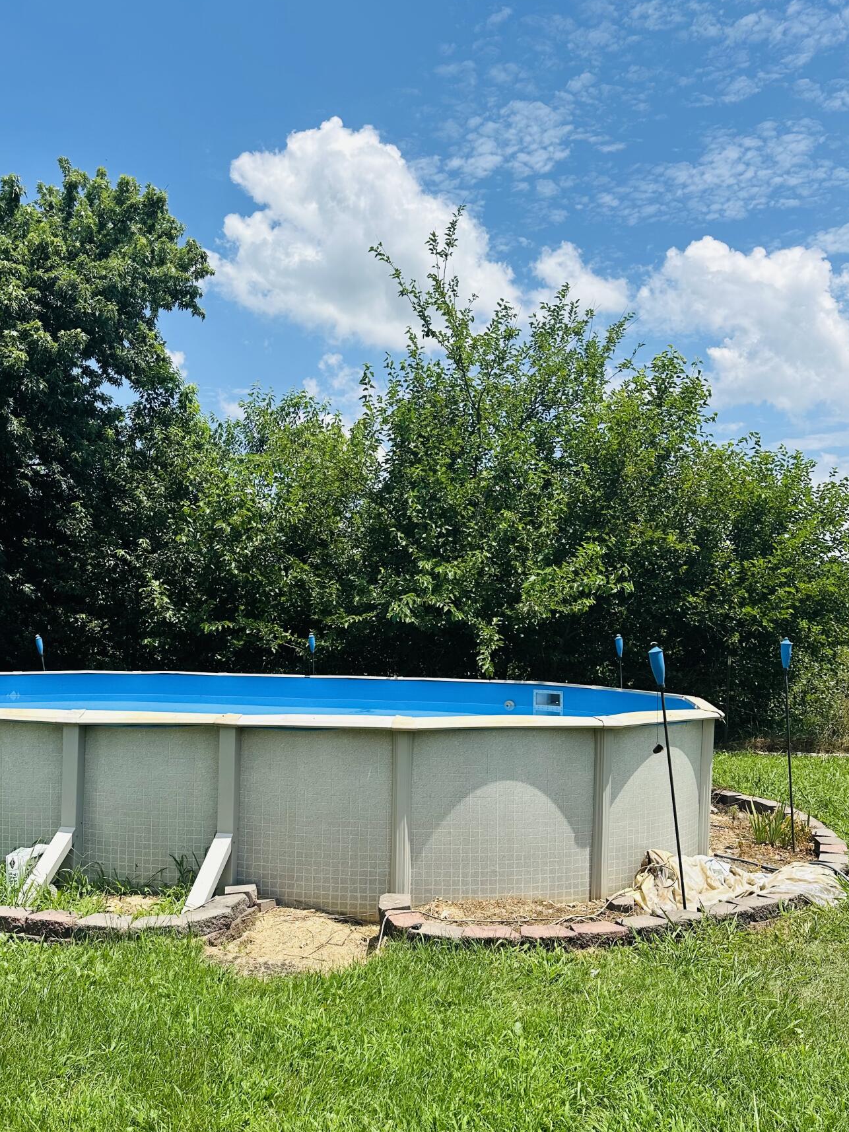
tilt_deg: +0.8
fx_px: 915
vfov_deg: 63.3
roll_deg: -0.6
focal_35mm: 28
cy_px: 631
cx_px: 389
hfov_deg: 49.7
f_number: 1.78
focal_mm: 6.86
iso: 80
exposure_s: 1/4545
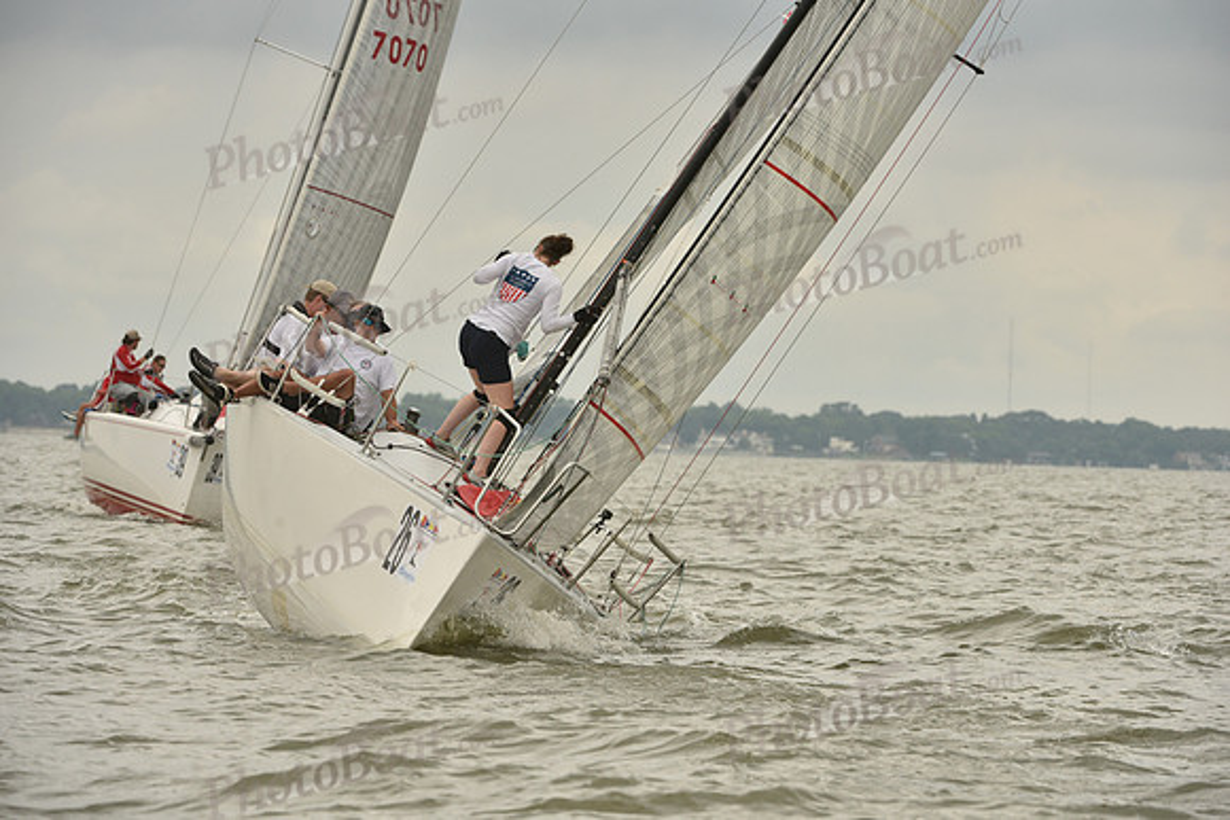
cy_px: 410
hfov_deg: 7.6
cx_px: 615
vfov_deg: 5.1
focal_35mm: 270
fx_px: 9227
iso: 400
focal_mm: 270
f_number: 9
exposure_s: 1/800
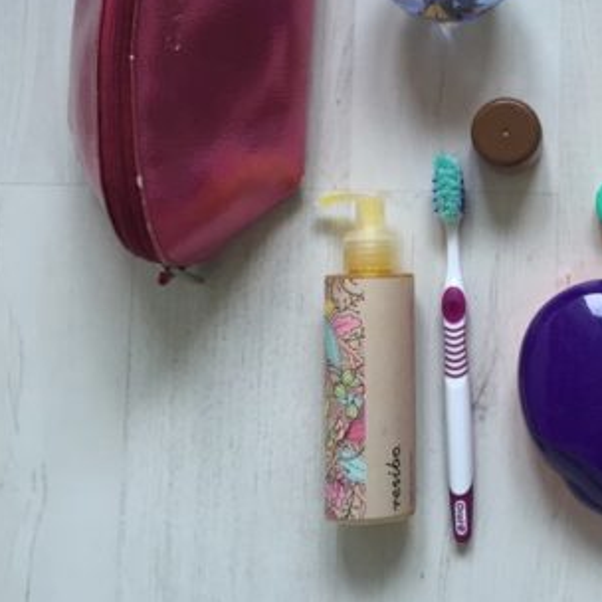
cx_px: 558
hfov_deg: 30.1
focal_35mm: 54
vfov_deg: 31.4
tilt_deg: -84.8
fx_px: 1062
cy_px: 198
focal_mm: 4.15
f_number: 2.2
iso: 64
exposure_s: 1/30
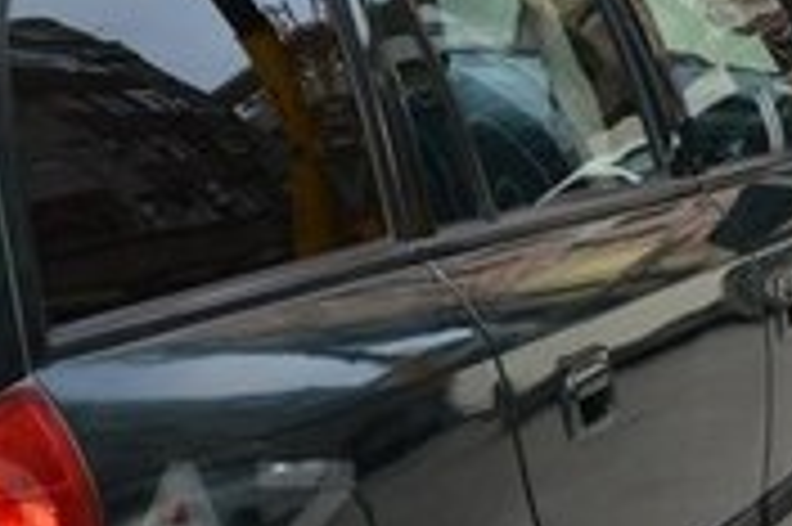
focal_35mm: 135
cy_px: 528
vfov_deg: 10.1
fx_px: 2967
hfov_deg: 14.8
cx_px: -104
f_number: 5.6
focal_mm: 24
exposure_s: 1/125
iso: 125
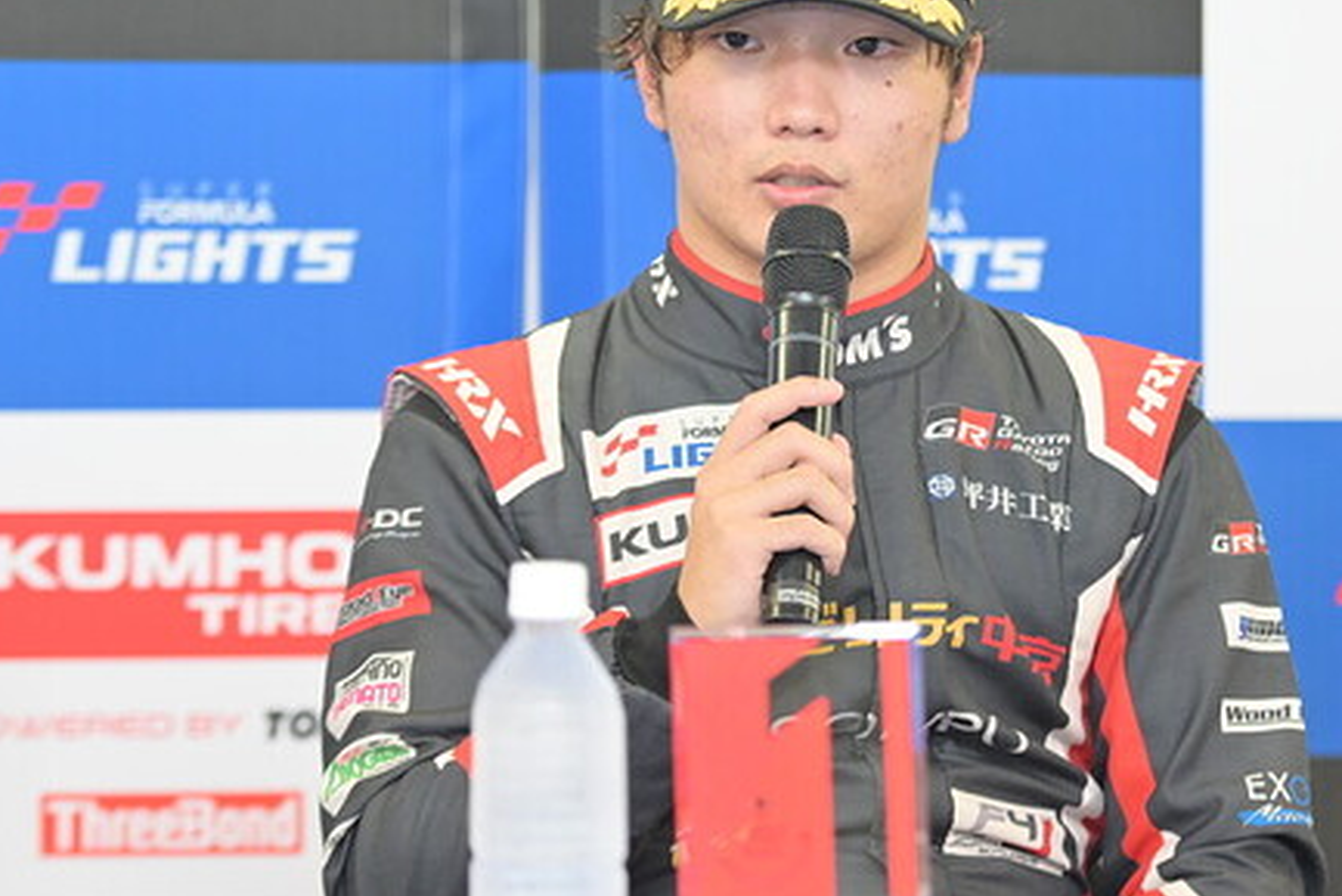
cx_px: 803
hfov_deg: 11.6
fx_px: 6623
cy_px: 369
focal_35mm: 178
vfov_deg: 7.7
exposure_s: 1/200
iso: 1600
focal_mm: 95
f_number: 2.8
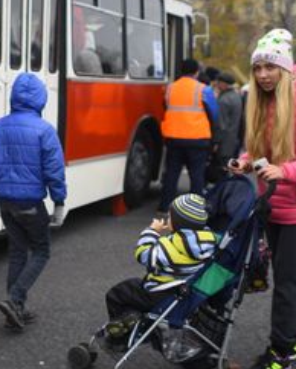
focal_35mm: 65
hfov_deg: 22.3
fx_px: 711
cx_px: -26
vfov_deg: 29.0
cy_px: 143
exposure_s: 1/2500
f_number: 1.4
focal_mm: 24
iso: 500
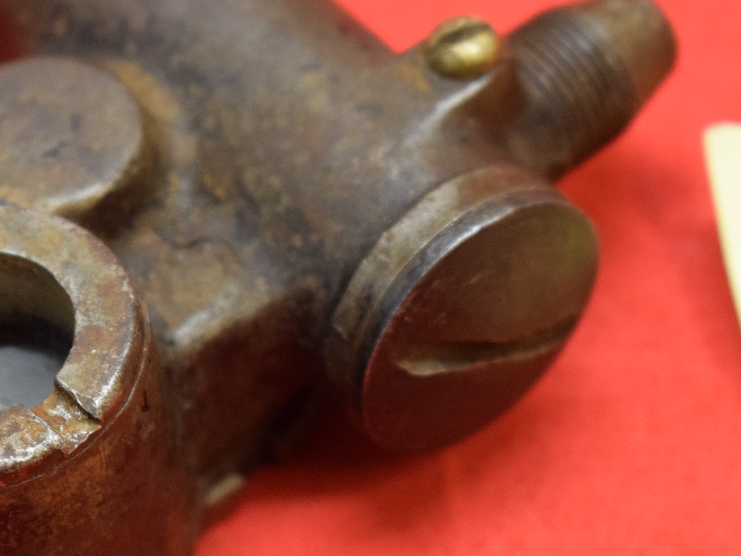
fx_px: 3403
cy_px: 488
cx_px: 208
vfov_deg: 9.3
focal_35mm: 159
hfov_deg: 12.4
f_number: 5.6
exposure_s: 1/60
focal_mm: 55
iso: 2000
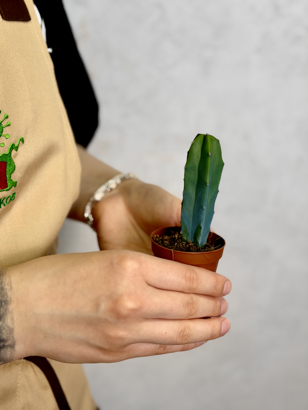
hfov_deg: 30.3
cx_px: 154
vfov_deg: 39.7
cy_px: 205
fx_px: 569
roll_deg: +0.0
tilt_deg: -15.8
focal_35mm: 48
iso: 64
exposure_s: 1/328
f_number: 1.78
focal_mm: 6.76
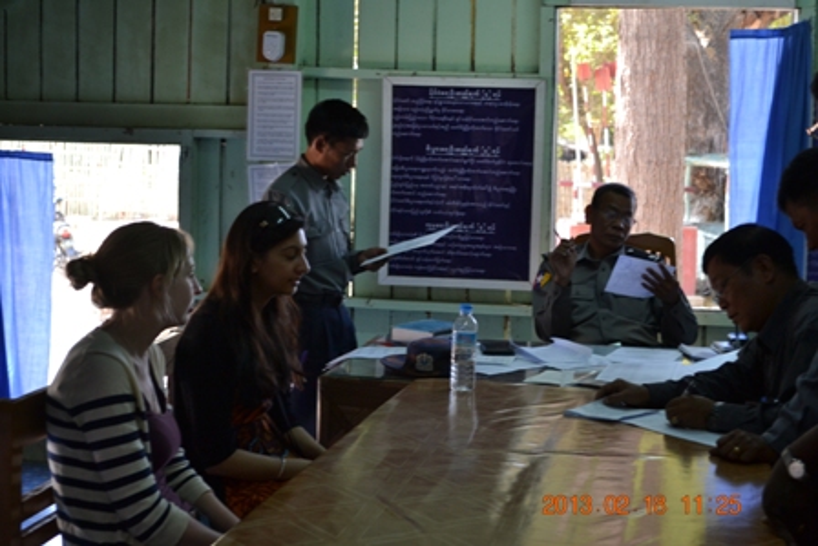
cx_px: 409
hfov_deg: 31.9
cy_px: 273
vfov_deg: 21.6
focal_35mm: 63
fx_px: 1432
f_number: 5.6
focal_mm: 42
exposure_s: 1/25
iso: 320
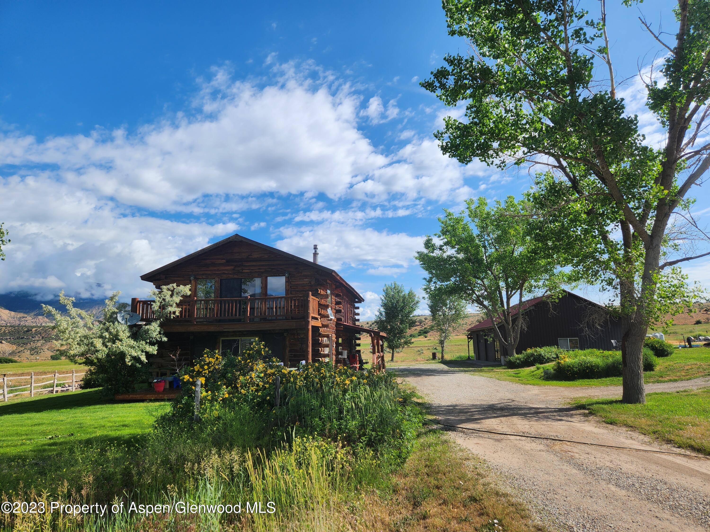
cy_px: 266
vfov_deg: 58.9
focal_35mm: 23
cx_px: 355
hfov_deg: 73.9
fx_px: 472
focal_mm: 5.4
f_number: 1.8
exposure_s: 1/1839
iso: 20
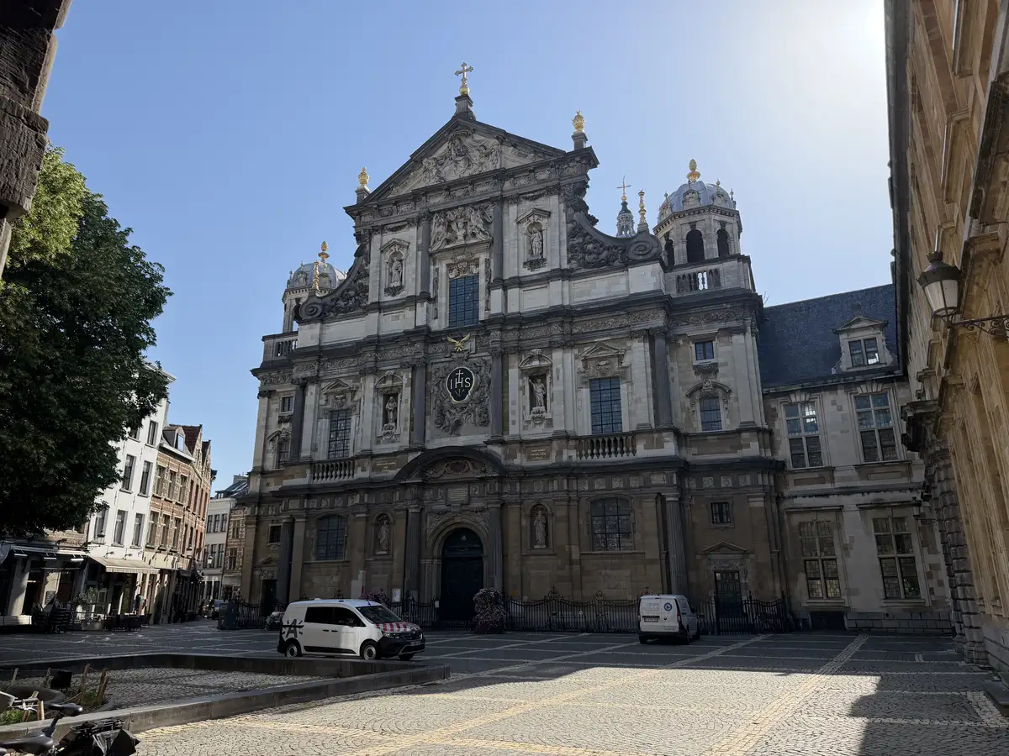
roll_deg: +0.2
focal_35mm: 24
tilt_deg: +17.6
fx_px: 700
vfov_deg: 56.8
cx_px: 504
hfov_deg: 71.6
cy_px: 378
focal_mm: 6.76
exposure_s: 1/5714
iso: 100
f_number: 1.78
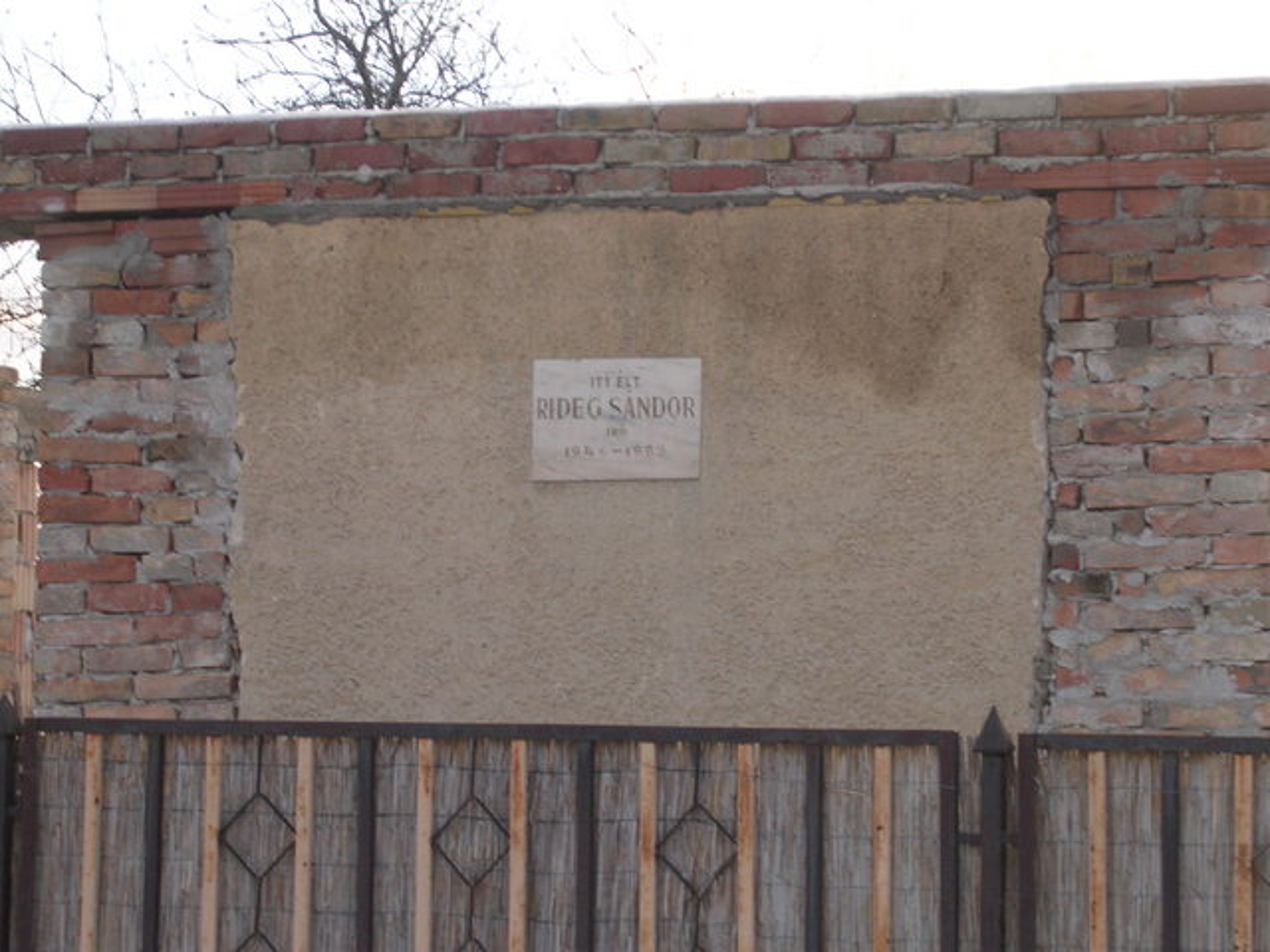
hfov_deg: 17.1
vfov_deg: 12.9
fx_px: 4219
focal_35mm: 115
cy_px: 476
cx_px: 635
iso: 100
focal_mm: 17.4
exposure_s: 1/68.1
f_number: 4.9
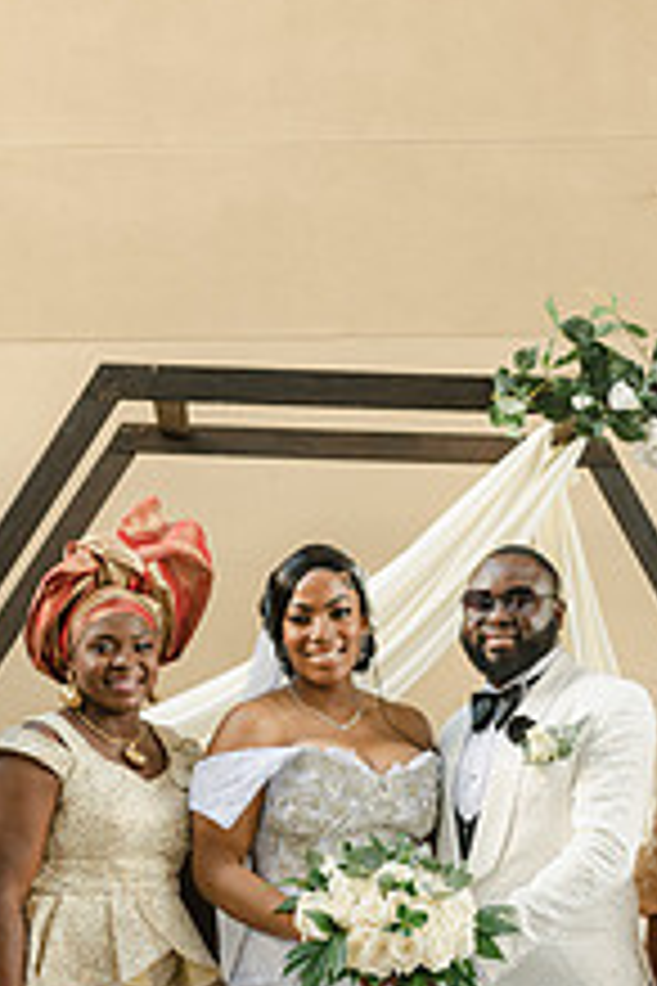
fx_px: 1971
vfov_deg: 27.3
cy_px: 837
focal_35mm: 72
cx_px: 274
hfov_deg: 18.9
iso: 160
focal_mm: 35
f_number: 2.8
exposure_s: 1/125
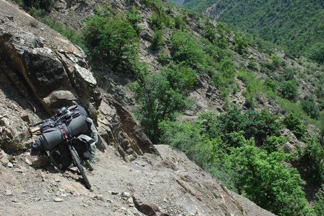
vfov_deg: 31.8
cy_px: 108
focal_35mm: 42
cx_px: 162
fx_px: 378
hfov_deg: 46.4
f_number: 10
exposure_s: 1/250
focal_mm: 28
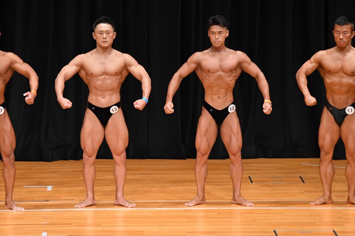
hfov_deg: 7.6
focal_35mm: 270
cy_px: 118
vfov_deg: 5.1
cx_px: 178
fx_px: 2661
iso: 4000
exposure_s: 1/400
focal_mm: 180
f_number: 5.6
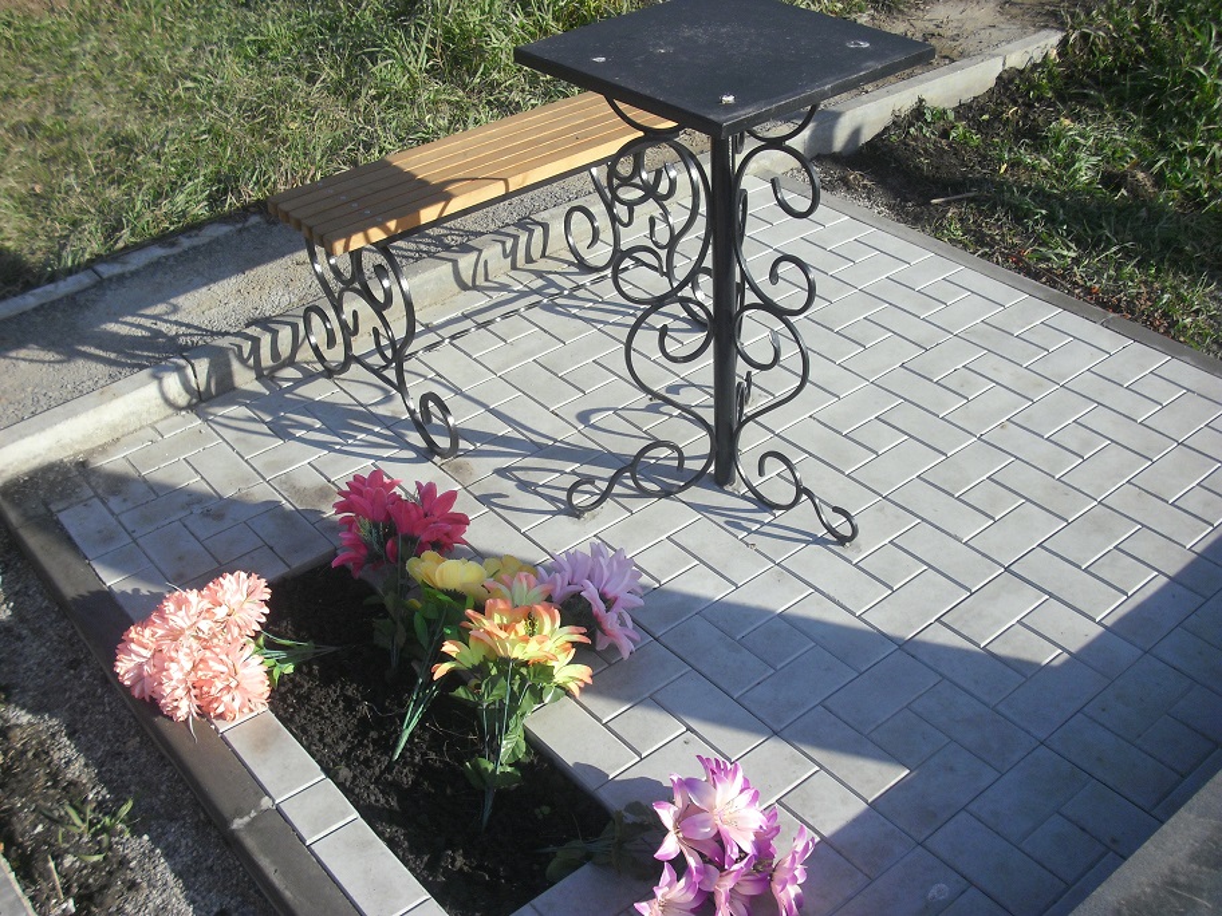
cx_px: 611
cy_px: 458
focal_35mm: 38
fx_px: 1341
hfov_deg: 49.0
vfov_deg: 37.7
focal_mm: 6.2
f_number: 8
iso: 100
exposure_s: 1/160
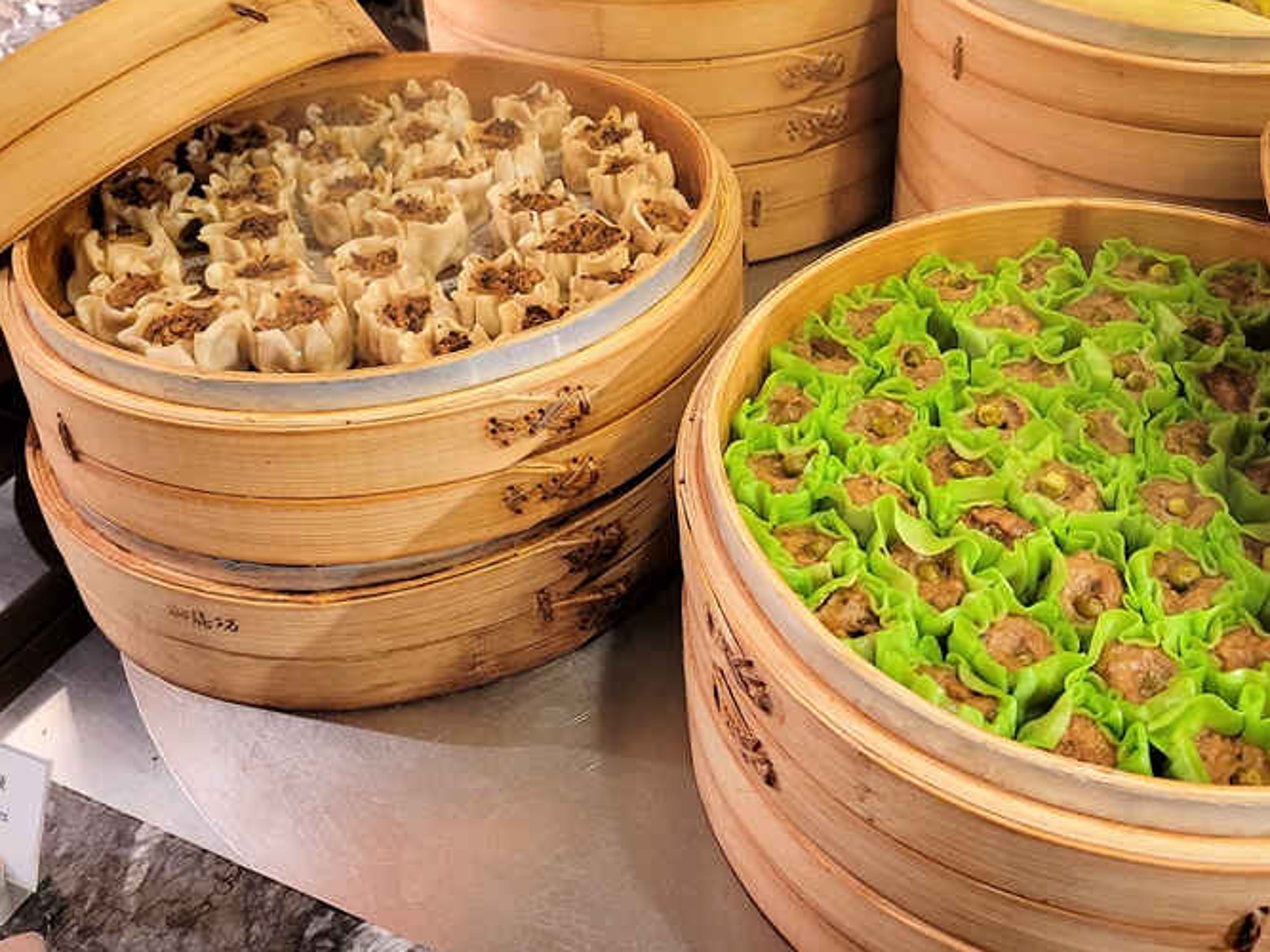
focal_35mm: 39
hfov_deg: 47.6
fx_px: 1431
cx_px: 750
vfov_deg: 36.1
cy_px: 253
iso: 500
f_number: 1.8
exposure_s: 1/40
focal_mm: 5.4
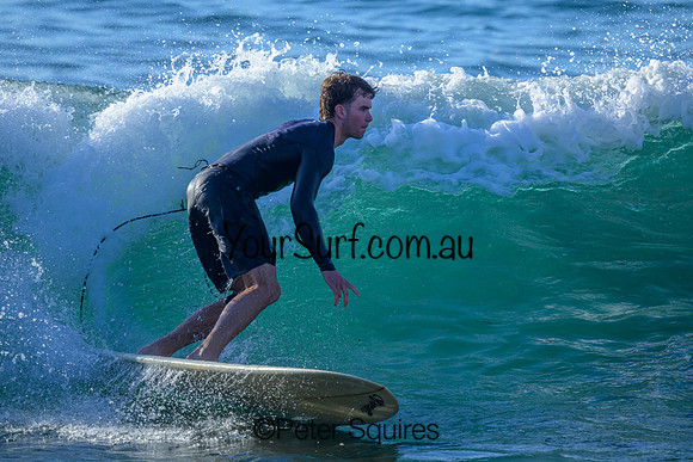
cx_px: 327
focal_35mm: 953
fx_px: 18350
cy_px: 187
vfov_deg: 1.4
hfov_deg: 2.2
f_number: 6.3
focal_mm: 800
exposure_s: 1/2000
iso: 560
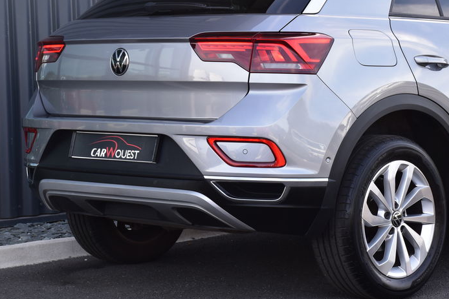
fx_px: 1347
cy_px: 115
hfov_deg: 18.9
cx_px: 239
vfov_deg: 12.7
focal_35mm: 108
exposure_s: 1/125
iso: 400
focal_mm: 50
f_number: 9
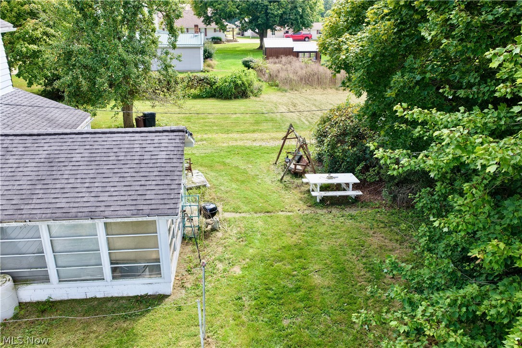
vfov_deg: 46.4
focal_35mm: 28
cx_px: 261
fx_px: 406
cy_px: 174
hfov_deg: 65.5
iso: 320
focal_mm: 14.45
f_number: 2.8
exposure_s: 1/500
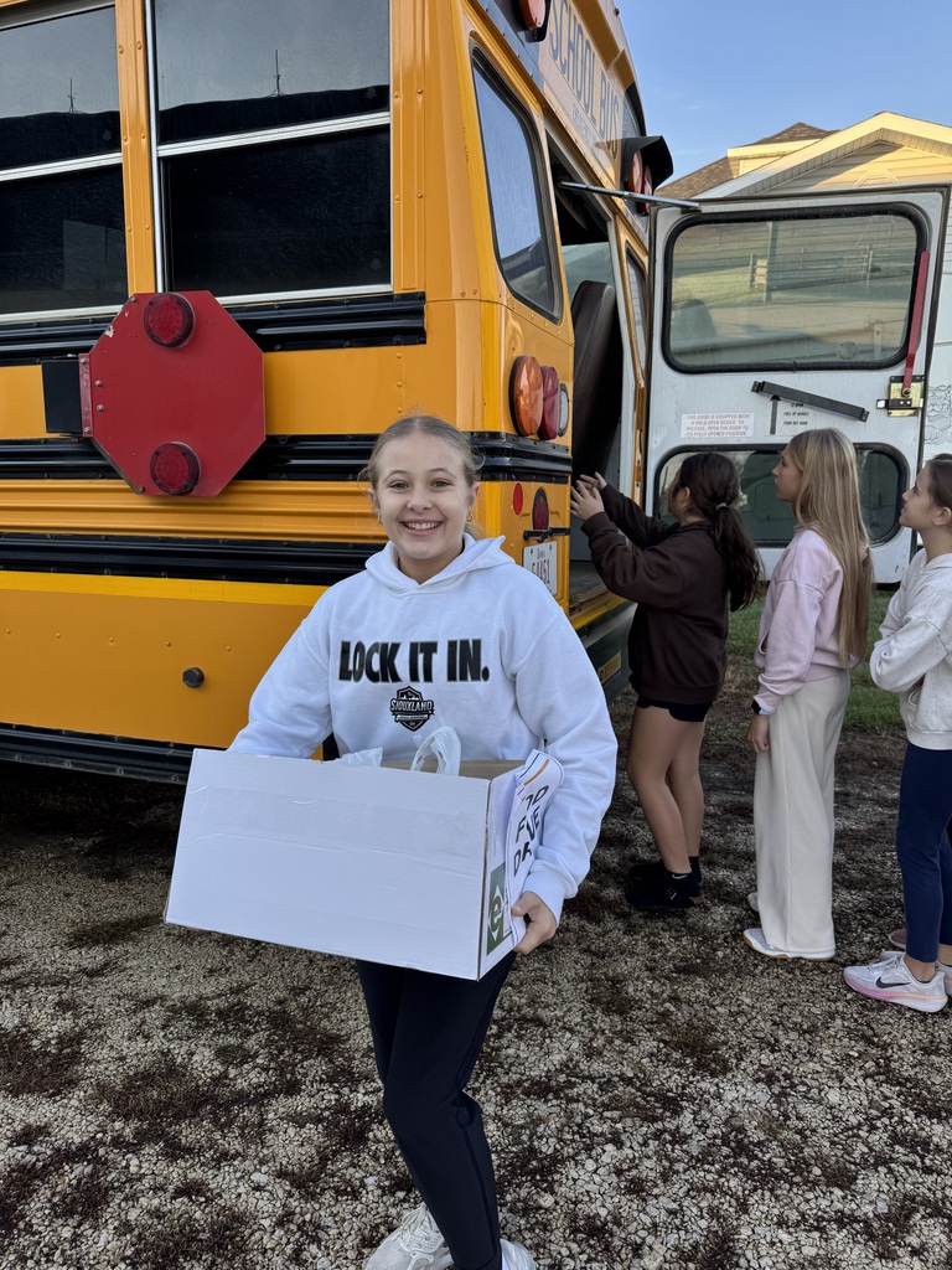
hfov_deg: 56.8
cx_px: 476
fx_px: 880
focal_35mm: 24
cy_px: 635
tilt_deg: -11.7
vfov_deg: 71.6
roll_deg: +1.7
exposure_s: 1/460
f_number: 1.78
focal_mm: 6.76
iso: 80
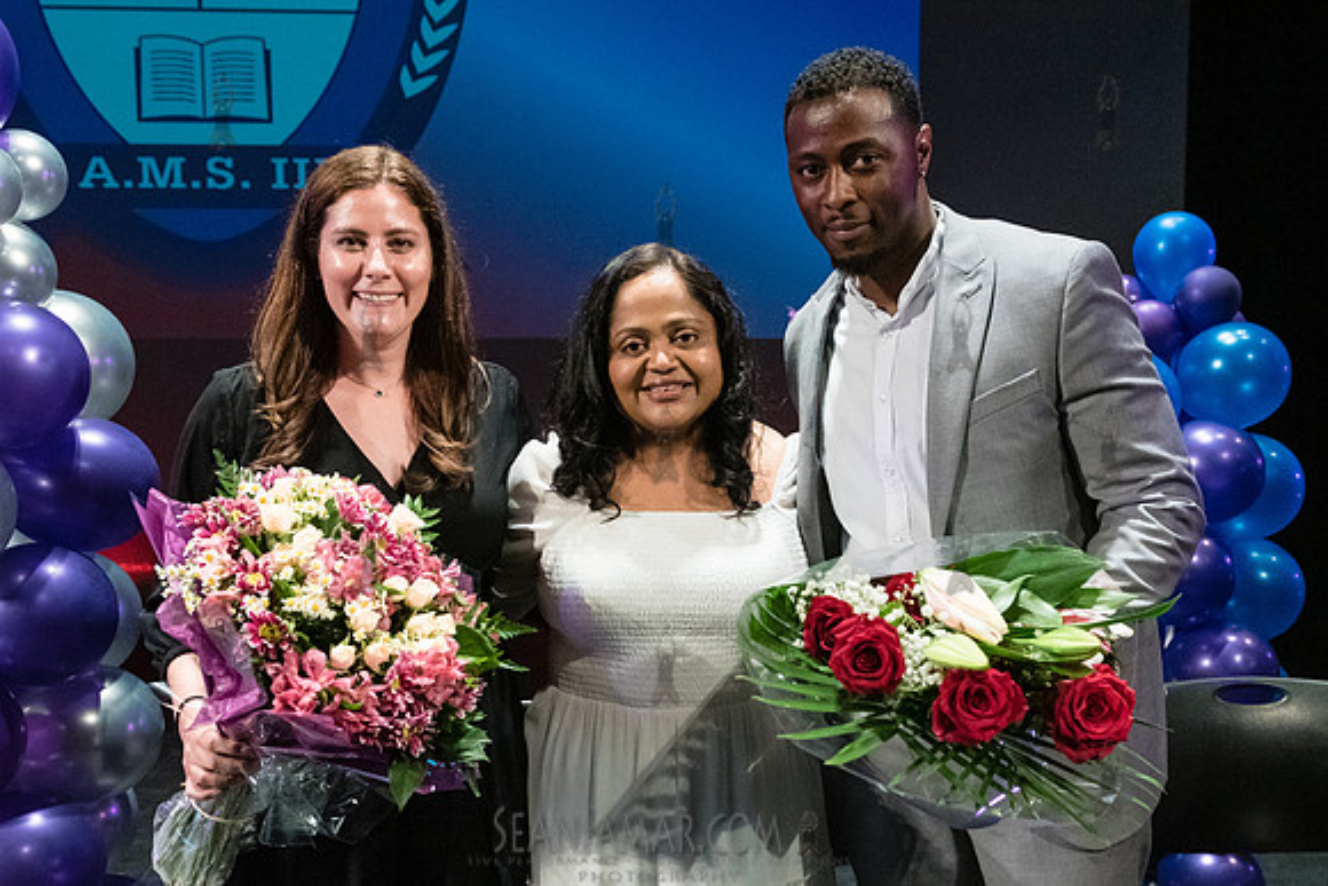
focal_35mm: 38
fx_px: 1392
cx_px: 665
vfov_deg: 35.2
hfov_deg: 51.0
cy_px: 503
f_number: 4.5
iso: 4000
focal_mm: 28
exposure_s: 1/800
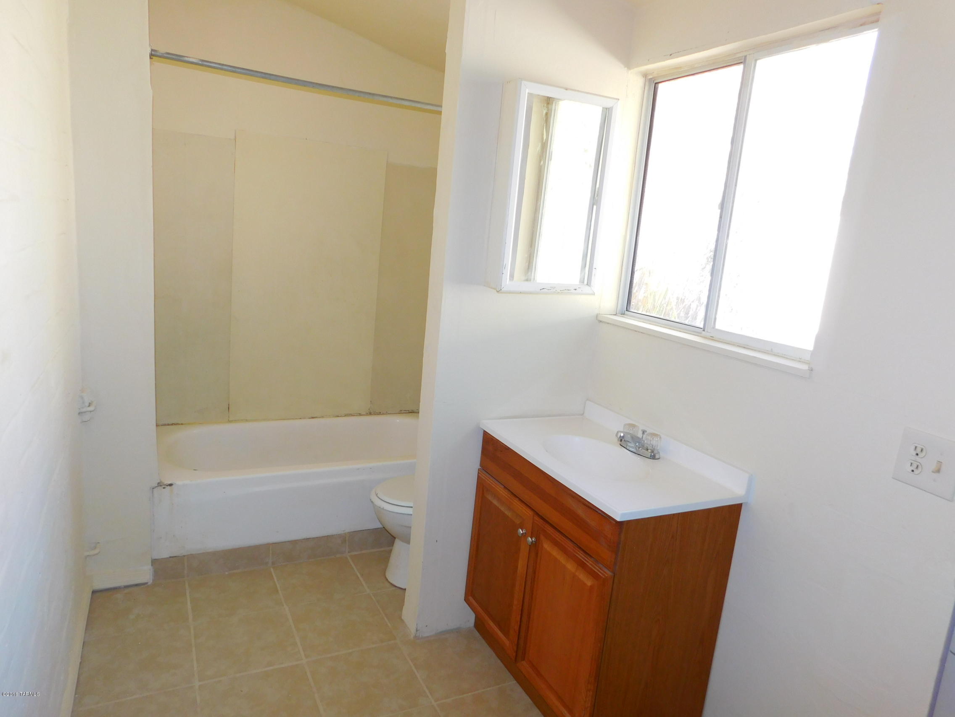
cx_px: 478
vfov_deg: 58.9
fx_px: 635
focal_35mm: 23
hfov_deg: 73.9
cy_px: 358
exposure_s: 1/80
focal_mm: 4
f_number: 3
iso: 125
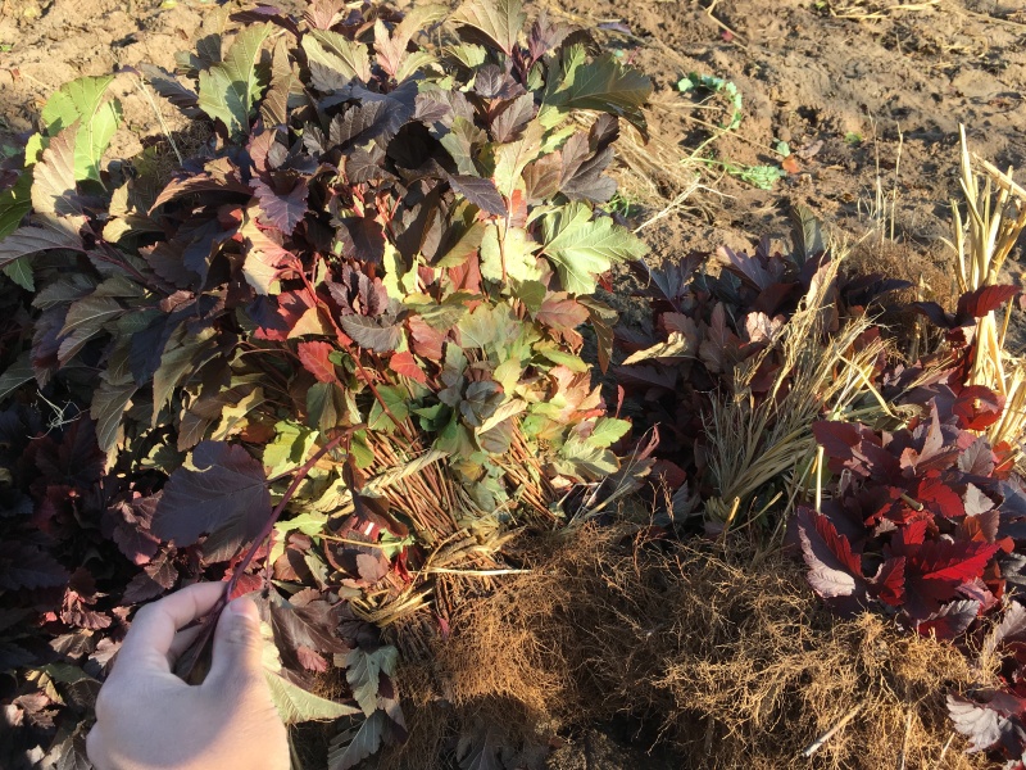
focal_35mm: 29
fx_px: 860
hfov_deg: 61.7
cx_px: 513
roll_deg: -3.8
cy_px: 385
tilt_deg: -41.9
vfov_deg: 48.2
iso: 25
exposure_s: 1/386
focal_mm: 4.15
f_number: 2.2
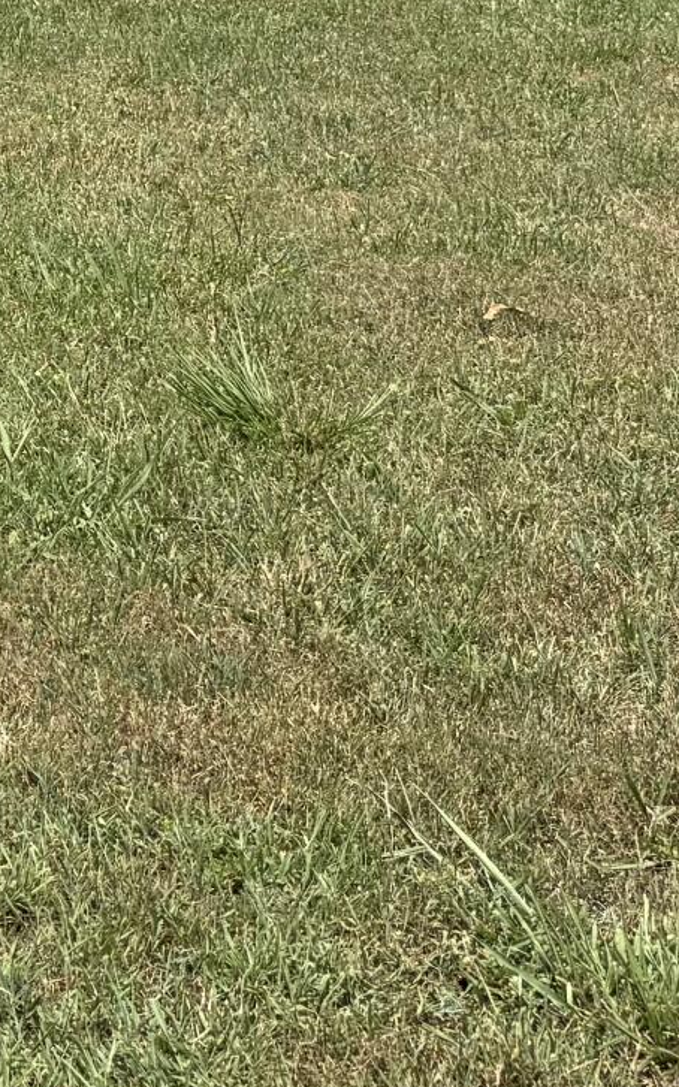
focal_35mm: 105
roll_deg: +0.2
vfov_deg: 18.3
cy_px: -390
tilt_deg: -1.6
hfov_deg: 11.5
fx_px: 3111
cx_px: -570
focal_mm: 6.76
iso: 80
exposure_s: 1/5714
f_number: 1.78
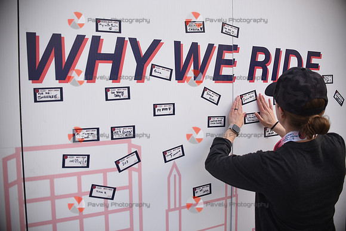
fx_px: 336
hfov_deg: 54.4
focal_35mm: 35
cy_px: 116
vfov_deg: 37.9
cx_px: 173
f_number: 5
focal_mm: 35
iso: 640
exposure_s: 1/400
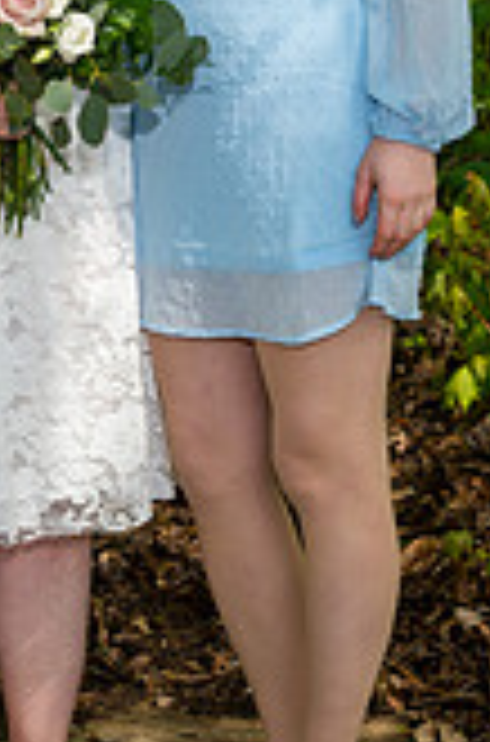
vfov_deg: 13.4
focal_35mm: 153
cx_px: 92
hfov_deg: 8.9
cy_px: 99
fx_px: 3143
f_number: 4.8
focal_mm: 56
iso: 100
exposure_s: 1/250
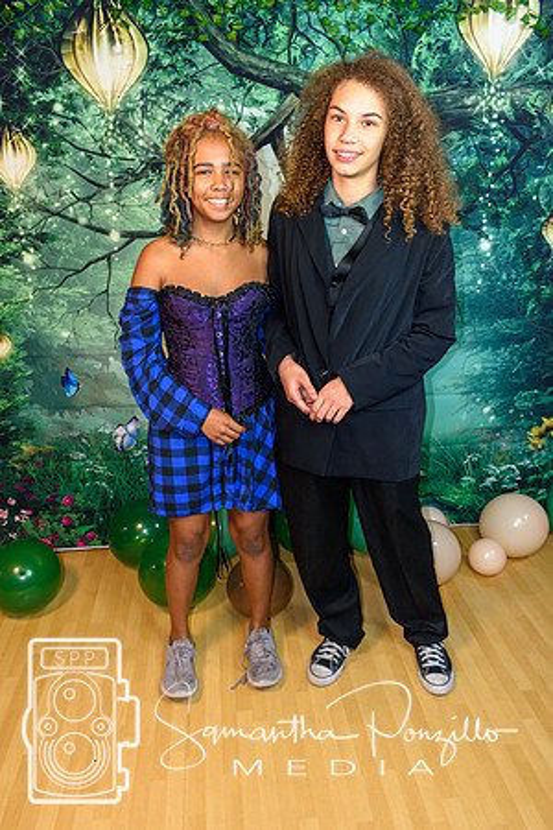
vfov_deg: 67.4
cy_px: 415
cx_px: 276
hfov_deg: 47.9
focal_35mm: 27
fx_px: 622
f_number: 4.5
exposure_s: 1/80
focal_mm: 18
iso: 800
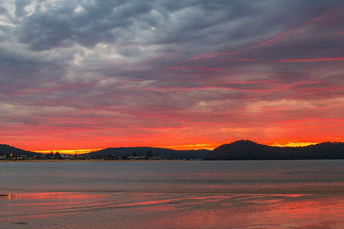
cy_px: 114
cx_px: 172
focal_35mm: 53
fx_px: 502
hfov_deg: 37.8
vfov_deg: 25.8
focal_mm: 52
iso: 64
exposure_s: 3
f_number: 9
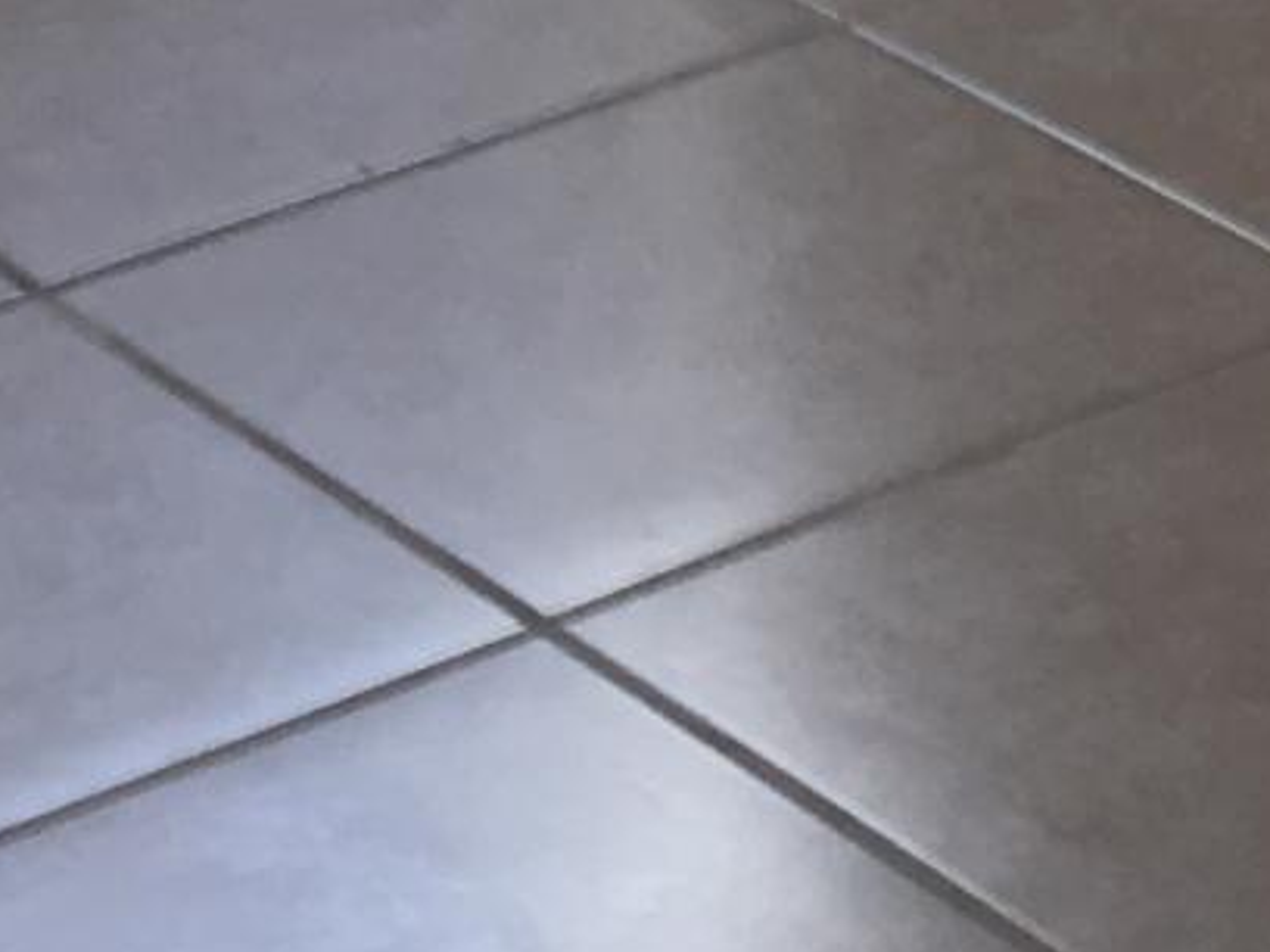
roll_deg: +0.2
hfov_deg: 8.9
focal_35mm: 213
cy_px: -1655
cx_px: 2194
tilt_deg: -10.7
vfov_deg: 6.5
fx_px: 7815
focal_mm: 4.15
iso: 25
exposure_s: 1/60
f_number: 2.2
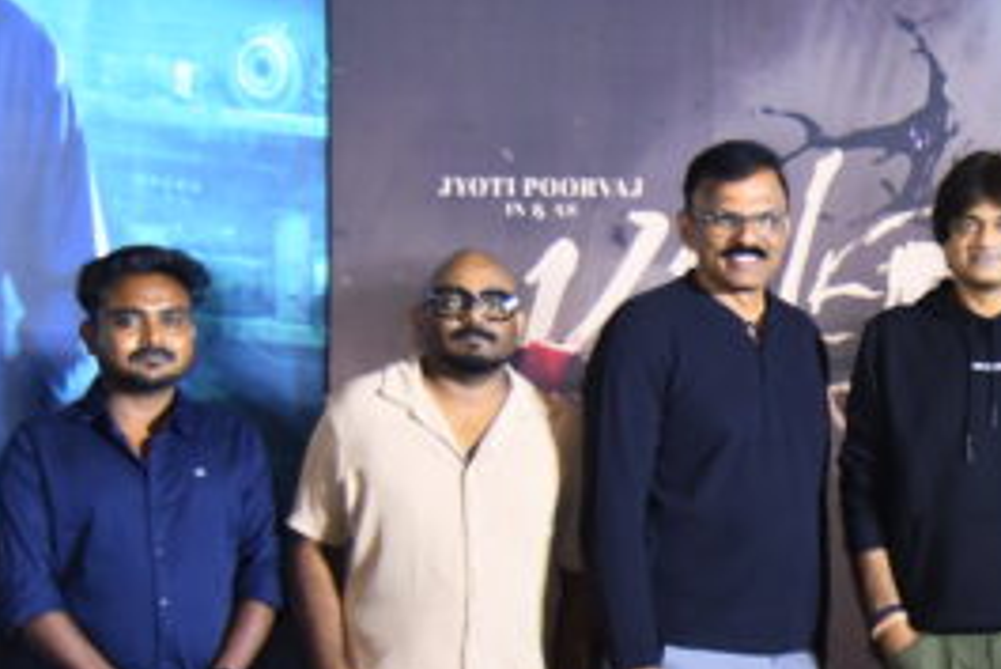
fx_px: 3227
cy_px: 448
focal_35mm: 116
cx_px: 1299
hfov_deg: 16.6
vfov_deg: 11.8
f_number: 4
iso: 1600
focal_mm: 40
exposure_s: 1/125
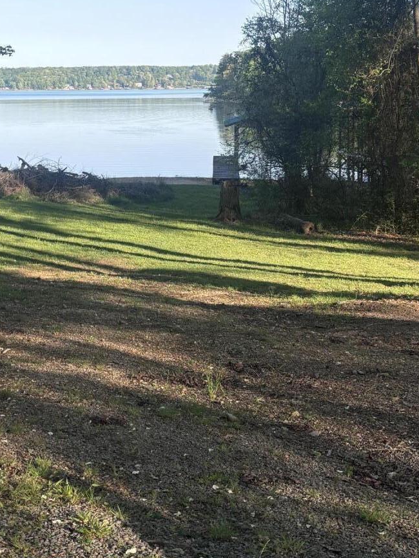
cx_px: 92
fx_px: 969
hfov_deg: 24.1
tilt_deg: -3.6
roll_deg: +0.7
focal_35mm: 60
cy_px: 131
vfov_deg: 31.5
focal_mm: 5.96
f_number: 1.6
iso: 50
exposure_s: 1/1248
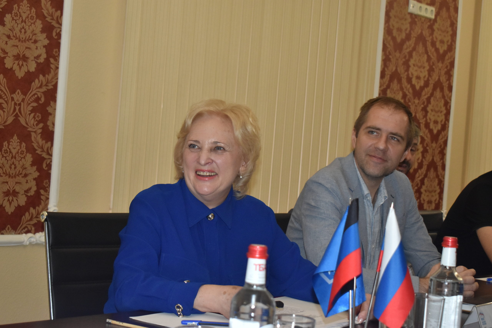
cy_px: 164
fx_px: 922
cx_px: 246
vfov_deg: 20.2
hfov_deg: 29.9
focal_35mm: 68
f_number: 5
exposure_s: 1/100
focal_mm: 45
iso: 1100
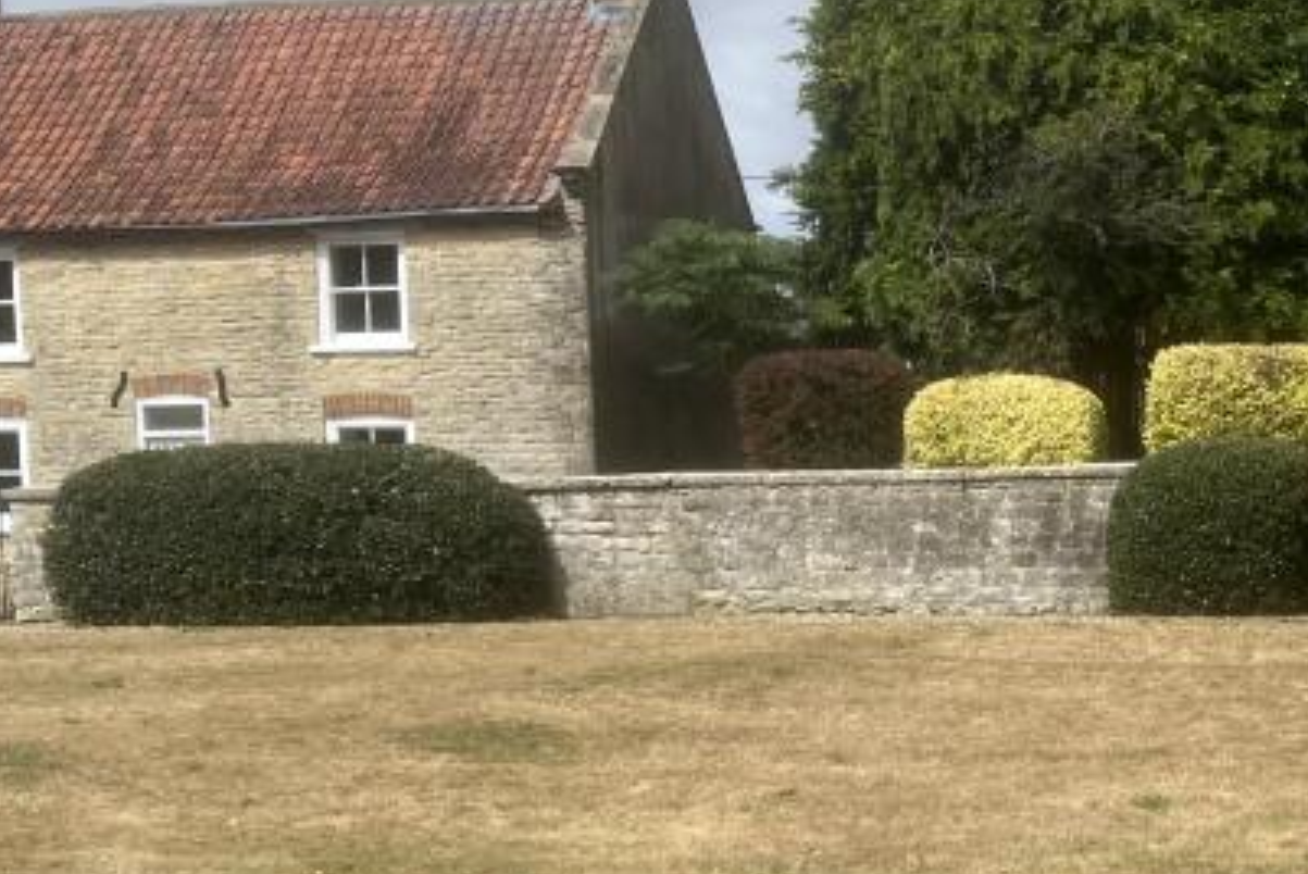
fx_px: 2509
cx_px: 952
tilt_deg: -3.9
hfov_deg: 28.9
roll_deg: +1.5
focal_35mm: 69
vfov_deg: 19.5
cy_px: 711
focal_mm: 5.7
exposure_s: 1/4630
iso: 50
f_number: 1.5
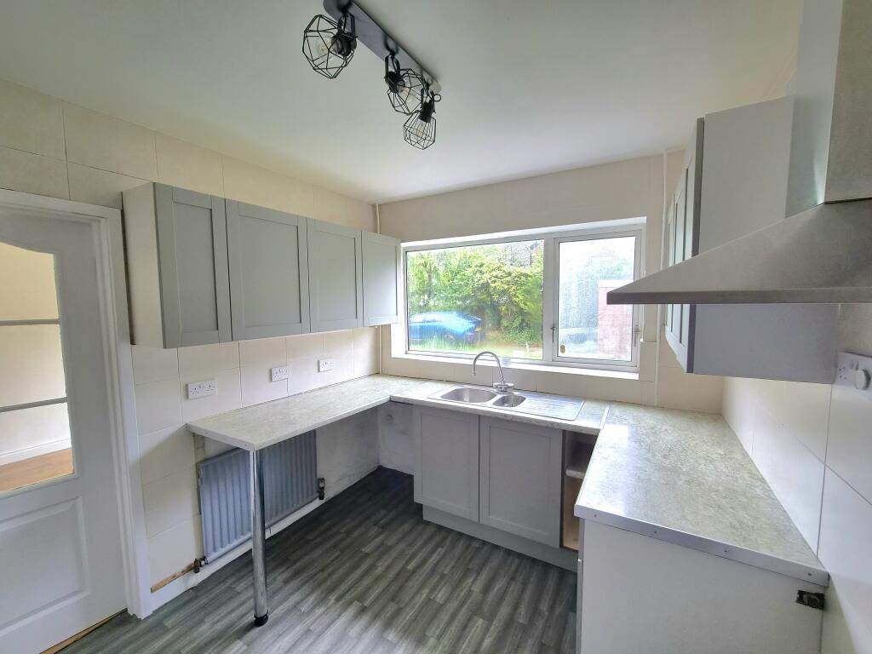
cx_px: 436
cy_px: 327
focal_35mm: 13
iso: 80
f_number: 2.2
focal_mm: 2.2
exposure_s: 1/100
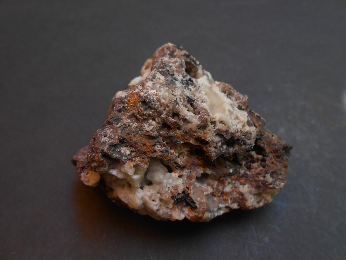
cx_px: 173
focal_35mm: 26
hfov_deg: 67.3
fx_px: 260
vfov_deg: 53.1
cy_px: 130
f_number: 3.5
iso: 80
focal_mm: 4.6
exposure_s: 1/40
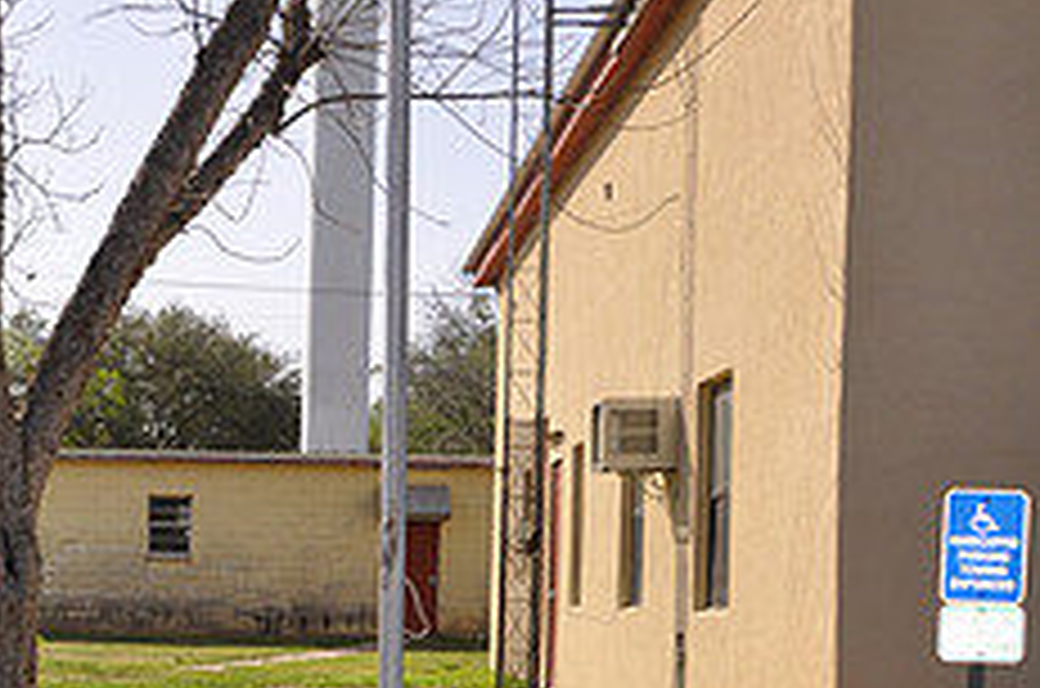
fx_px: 2285
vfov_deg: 17.0
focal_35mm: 79
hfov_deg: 23.1
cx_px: -261
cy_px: 591
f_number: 8
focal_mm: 21
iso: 200
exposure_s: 1/200
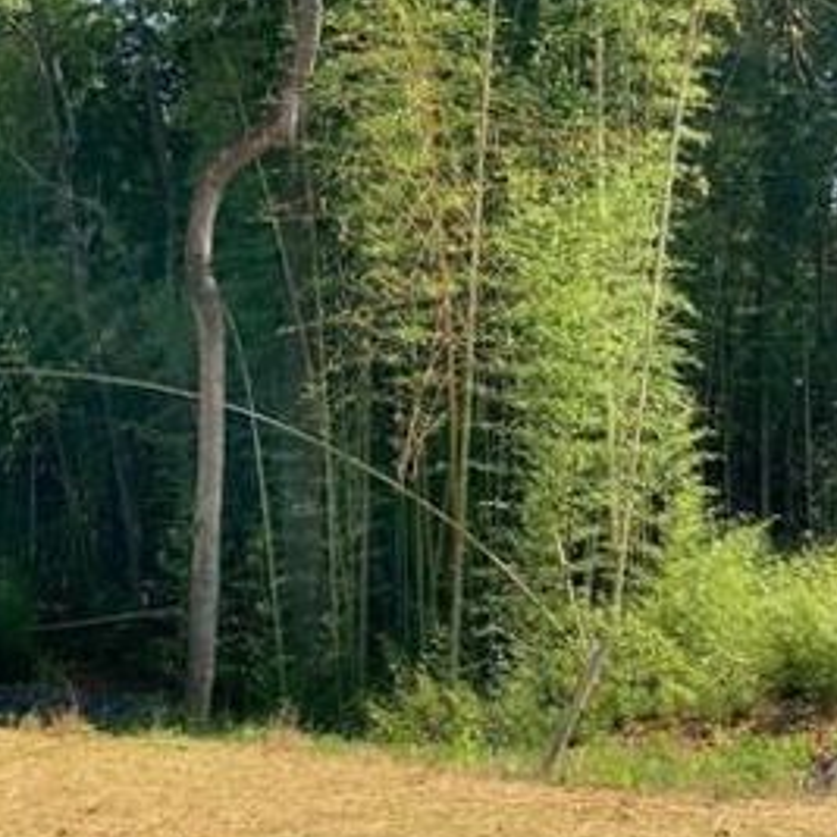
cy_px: 415
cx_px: 370
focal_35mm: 48
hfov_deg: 35.3
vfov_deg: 35.4
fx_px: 1313
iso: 16
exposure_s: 1/568
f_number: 1.8
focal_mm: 3
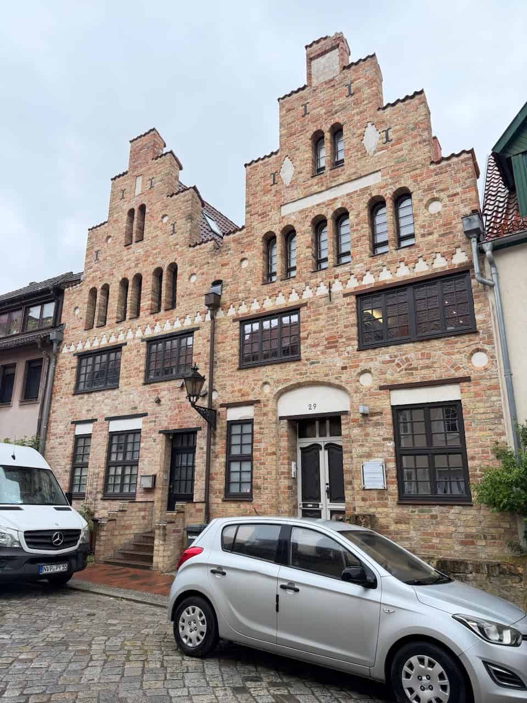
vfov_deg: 71.6
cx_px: 264
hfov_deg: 56.8
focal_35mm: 24
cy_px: 352
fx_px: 487
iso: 100
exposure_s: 1/524
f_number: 1.8
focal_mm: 6.8
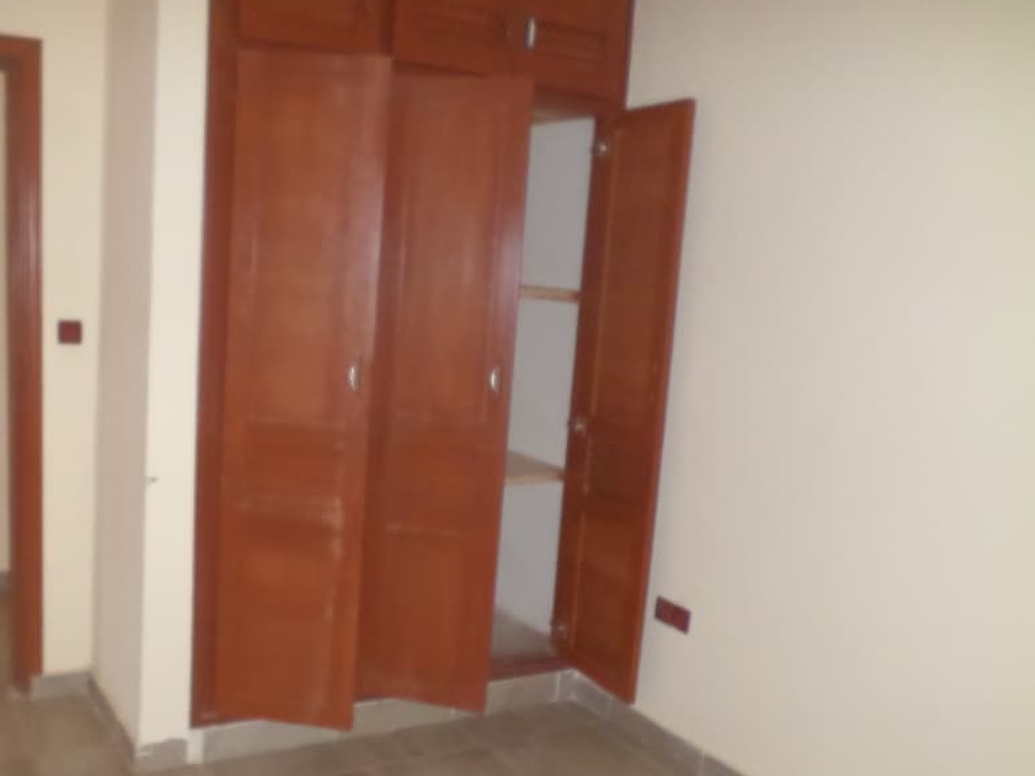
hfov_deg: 54.7
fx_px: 987
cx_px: 385
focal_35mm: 33
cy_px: 455
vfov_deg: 42.8
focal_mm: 4.5
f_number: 2.5
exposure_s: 1/30
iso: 320
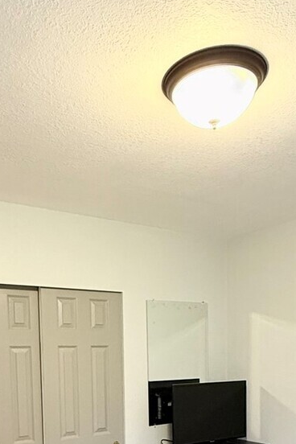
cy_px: 400
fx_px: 469
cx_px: 108
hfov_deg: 34.8
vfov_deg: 45.9
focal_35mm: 38
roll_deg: +1.3
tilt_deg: -5.2
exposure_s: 1/60
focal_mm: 2.22
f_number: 2.2
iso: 320
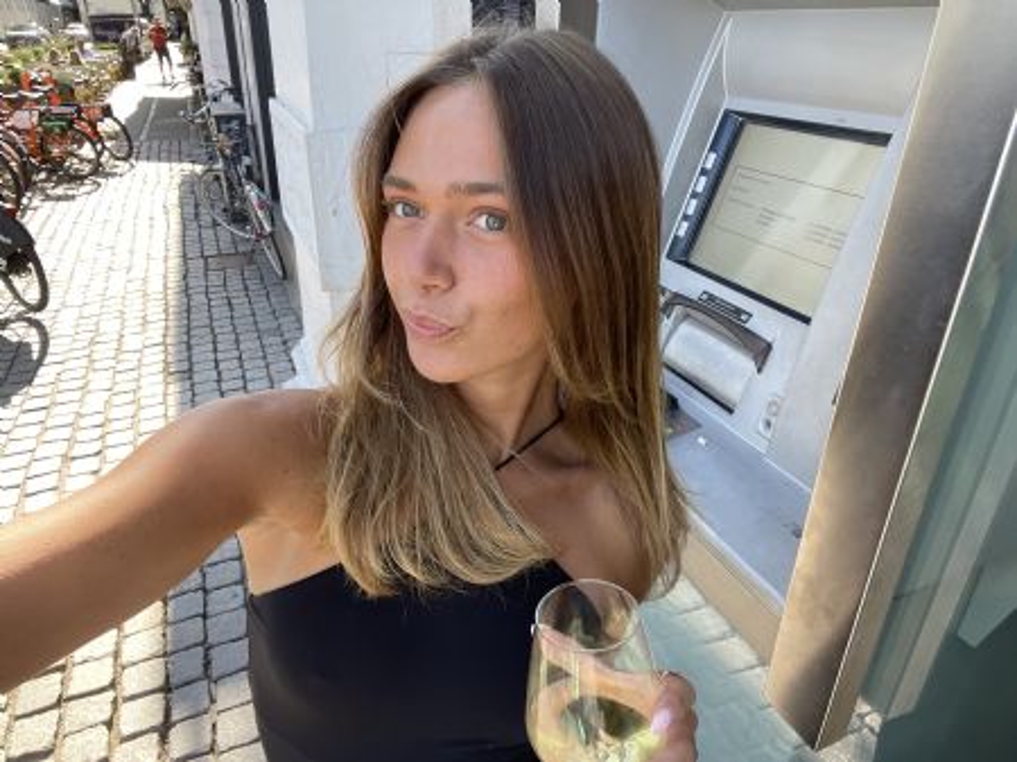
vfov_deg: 58.8
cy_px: 381
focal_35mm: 23
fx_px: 675
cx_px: 508
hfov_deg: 74.0
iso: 32
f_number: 2.2
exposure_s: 1/121
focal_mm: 2.71
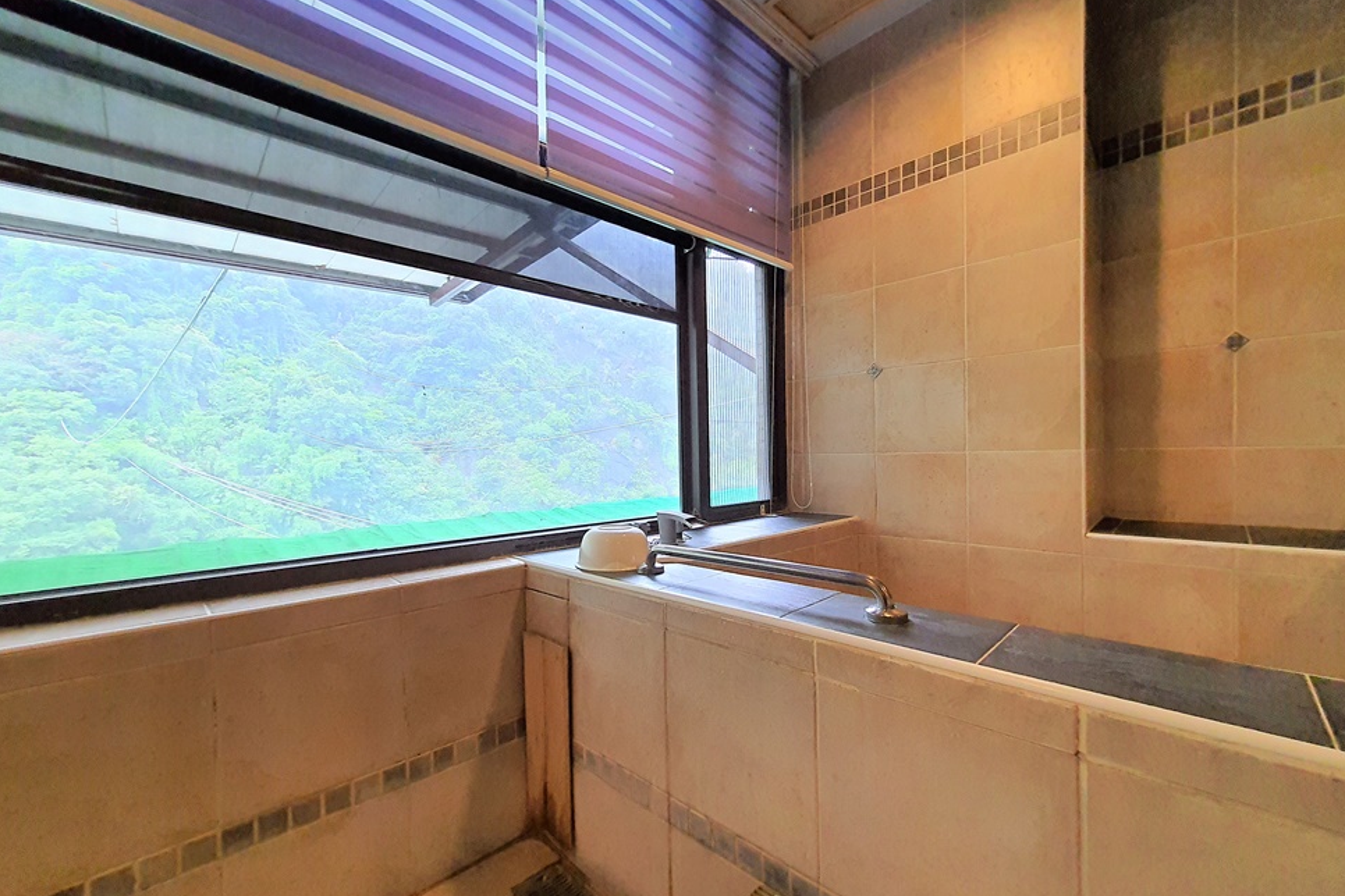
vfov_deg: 81.2
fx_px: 523
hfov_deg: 104.3
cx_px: 666
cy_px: 467
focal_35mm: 14
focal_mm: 1.74
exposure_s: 1/60
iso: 320
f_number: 2.2
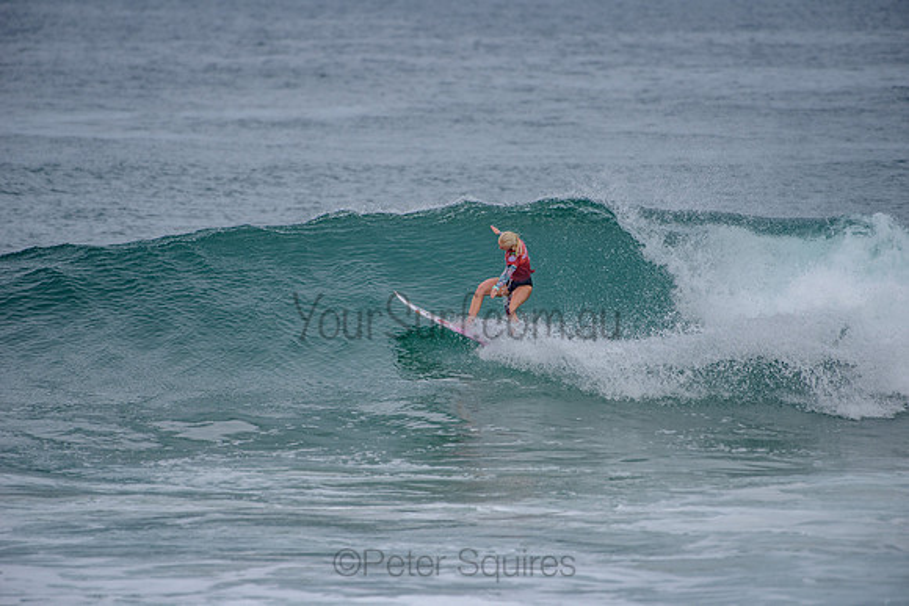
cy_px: 303
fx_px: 12627
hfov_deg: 4.1
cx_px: 454
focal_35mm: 500
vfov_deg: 2.8
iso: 250
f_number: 5.6
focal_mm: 500
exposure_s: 1/2000
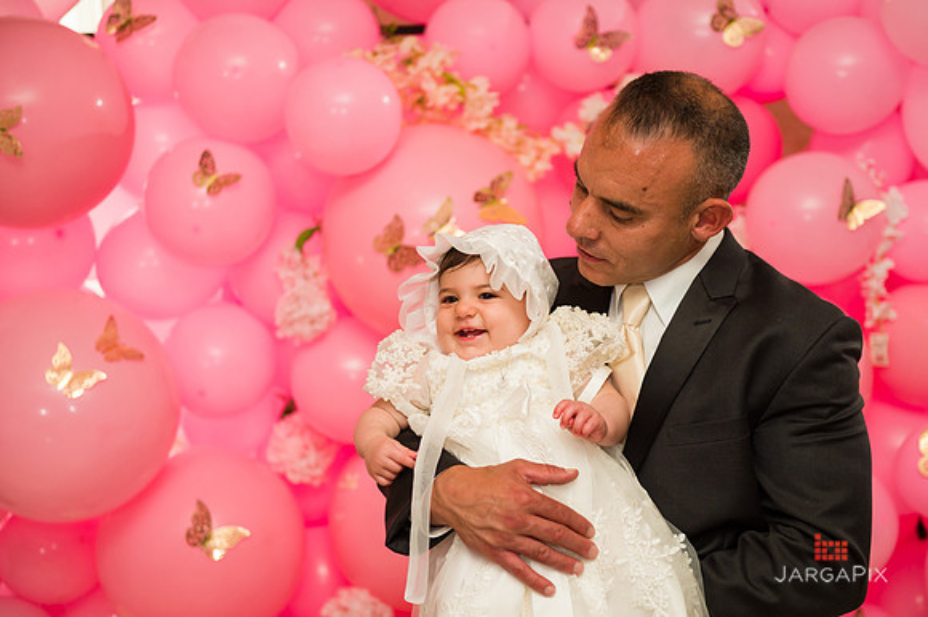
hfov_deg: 33.7
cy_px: 308
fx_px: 1532
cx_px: 502
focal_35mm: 59
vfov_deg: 22.8
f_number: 3.2
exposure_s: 1/200
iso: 800
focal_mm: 55
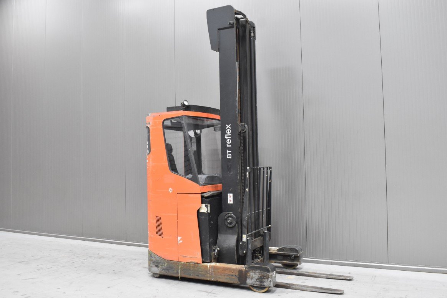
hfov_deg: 57.9
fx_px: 404
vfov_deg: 40.5
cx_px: 224
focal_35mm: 33
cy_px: 151
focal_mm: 21
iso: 1600
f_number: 5.6
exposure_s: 1/20
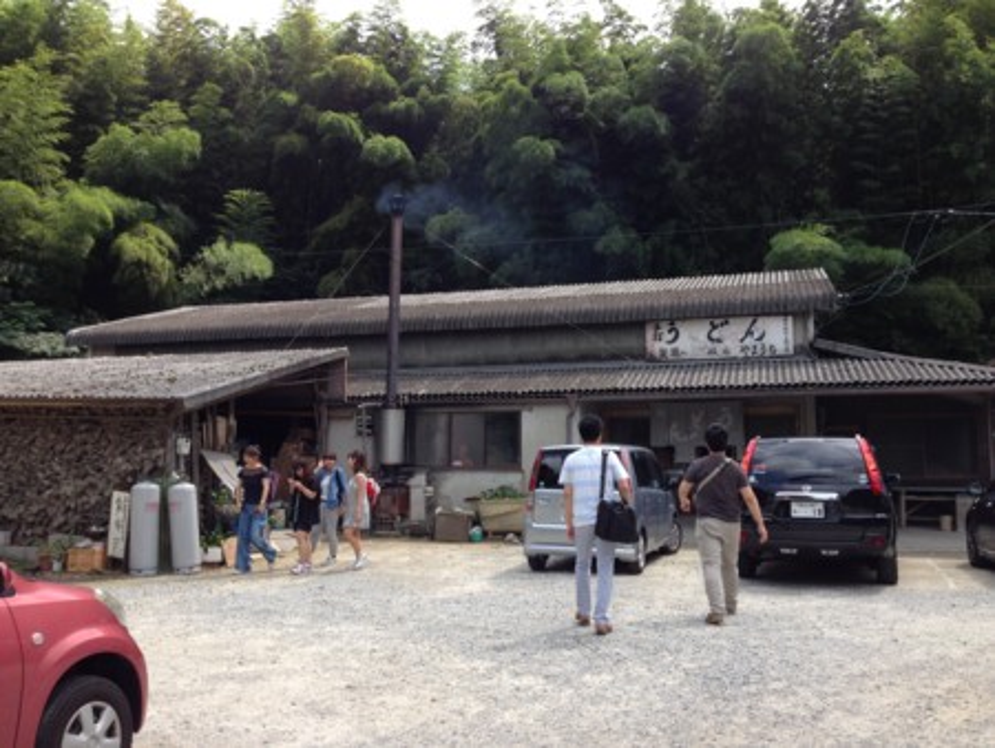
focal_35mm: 33
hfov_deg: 55.3
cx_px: 498
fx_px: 949
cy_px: 374
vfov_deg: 43.0
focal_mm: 4.12
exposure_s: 1/630
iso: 50
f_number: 2.4
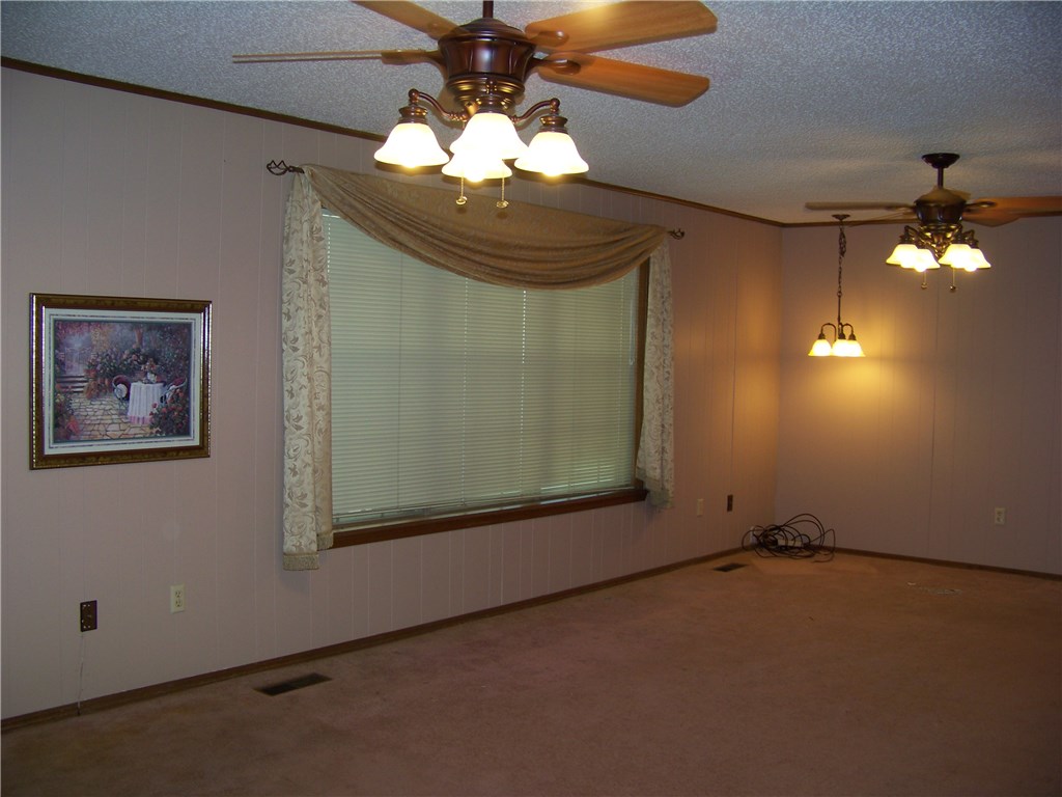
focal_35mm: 36
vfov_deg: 39.7
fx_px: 1104
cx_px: 531
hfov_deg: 51.4
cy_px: 398
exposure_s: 1/30
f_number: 2.8
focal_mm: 5.85
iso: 68
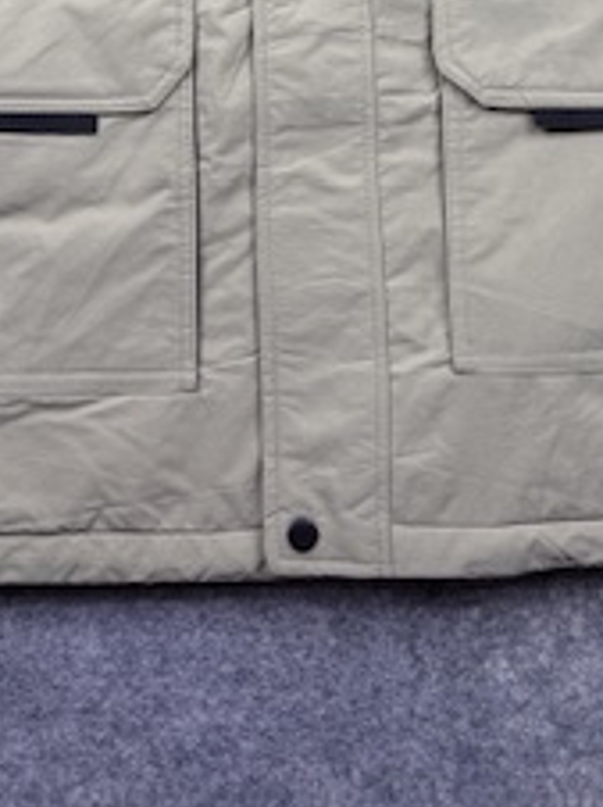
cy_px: -300
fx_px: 1582
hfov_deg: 21.6
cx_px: 303
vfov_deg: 24.2
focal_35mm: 68
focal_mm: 6.76
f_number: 1.78
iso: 50
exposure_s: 1/144
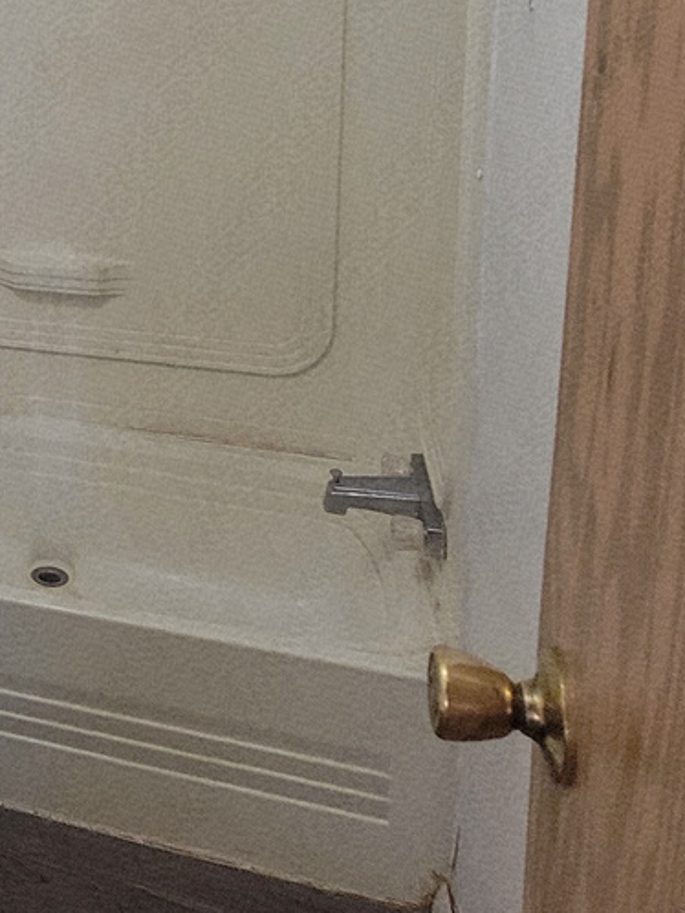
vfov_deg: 42.9
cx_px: -190
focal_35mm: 40
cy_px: 93
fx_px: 1056
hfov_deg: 29.4
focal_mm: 2.2
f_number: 2.2
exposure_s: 1/60.2
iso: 400
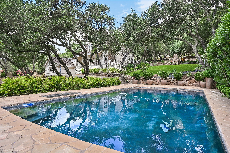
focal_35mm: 20
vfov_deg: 60.7
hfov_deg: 82.6
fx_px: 131
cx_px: 115
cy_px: 76
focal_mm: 20.5
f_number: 11
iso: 800
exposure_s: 1/250
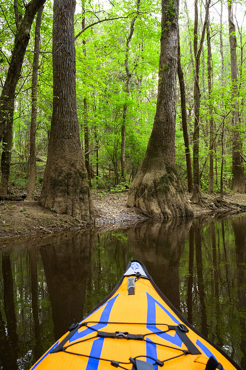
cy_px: 185
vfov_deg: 60.3
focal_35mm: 31
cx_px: 123
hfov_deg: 42.2
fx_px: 318
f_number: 9
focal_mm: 31
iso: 1600
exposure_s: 1/200
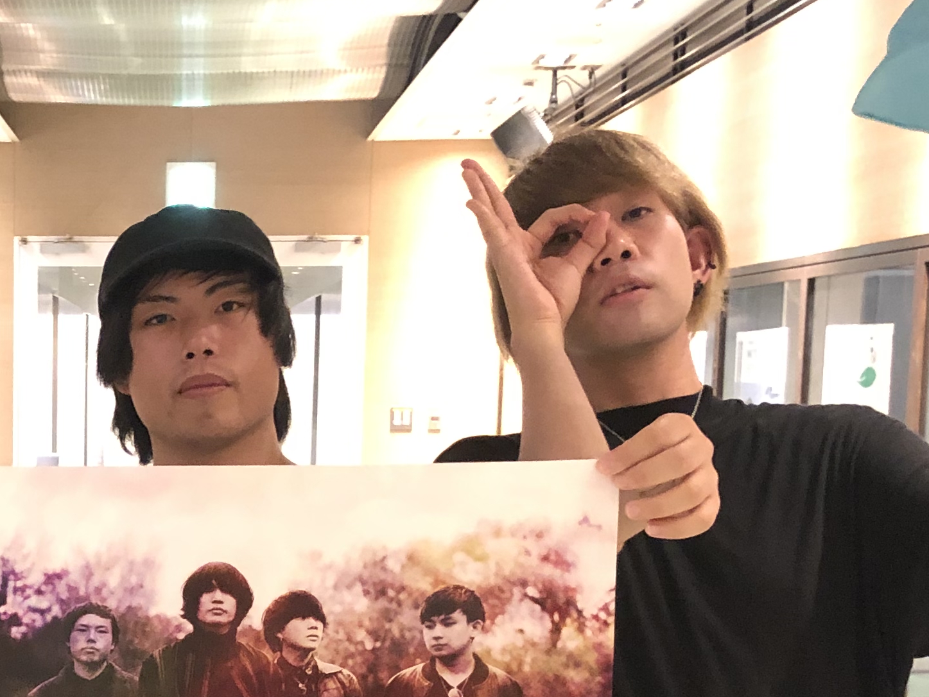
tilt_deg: -7.4
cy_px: 673
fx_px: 2094
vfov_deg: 18.5
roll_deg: -0.3
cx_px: 17
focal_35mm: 78
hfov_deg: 24.0
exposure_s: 1/4
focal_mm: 4
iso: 125
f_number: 1.8
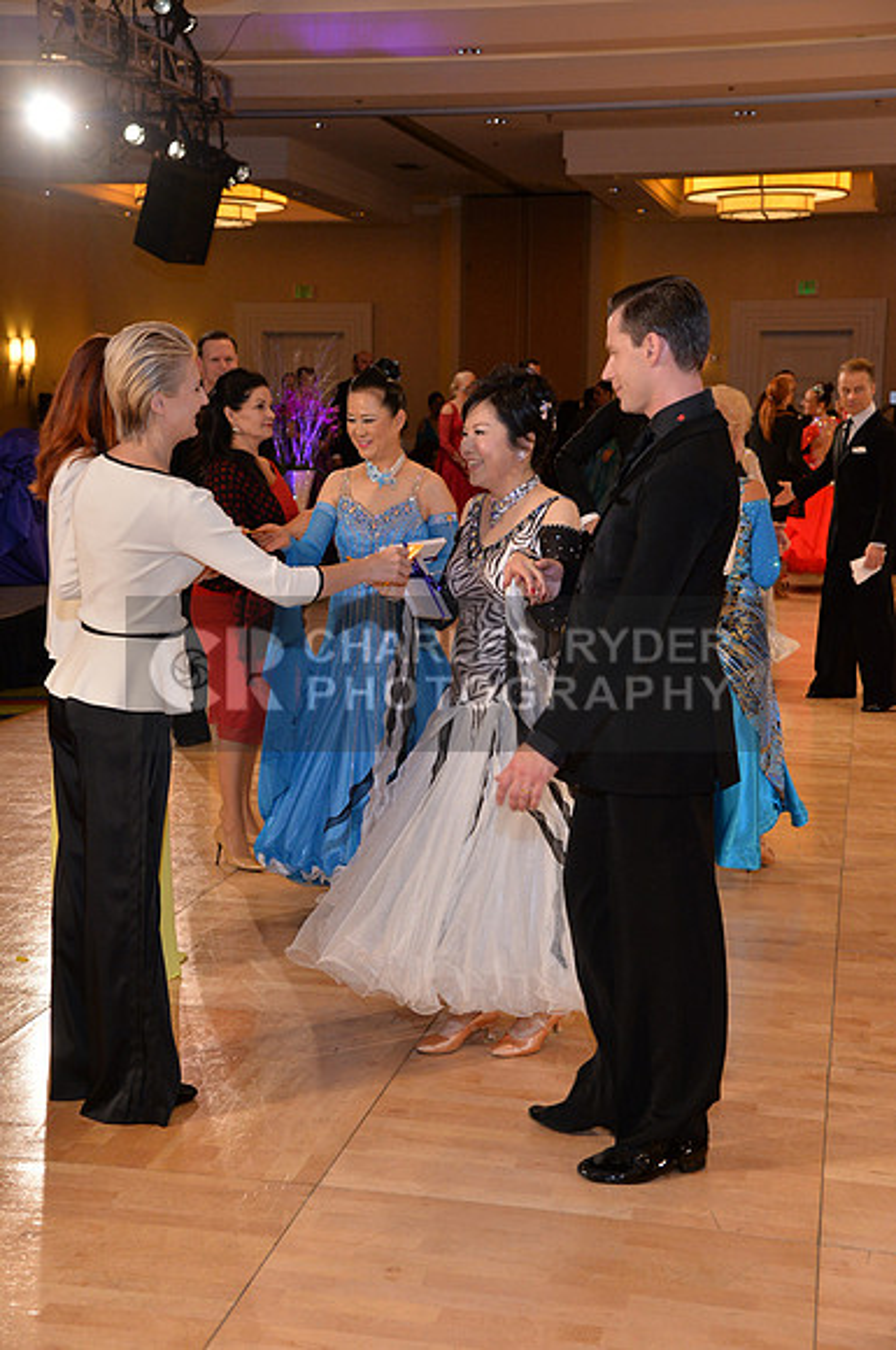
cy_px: 675
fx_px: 1872
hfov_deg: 26.9
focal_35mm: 50
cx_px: 448
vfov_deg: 39.6
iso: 1600
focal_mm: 50
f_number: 5
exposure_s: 1/250
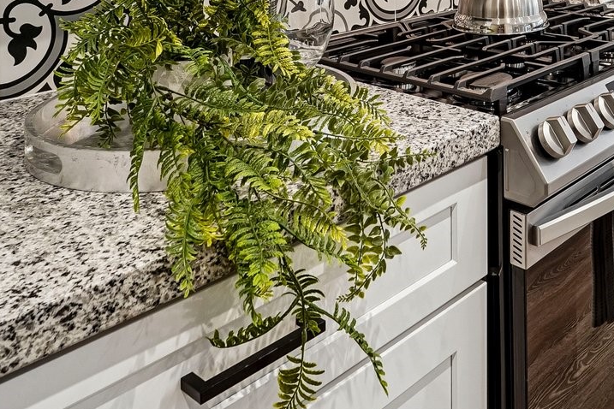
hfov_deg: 44.4
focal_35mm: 40
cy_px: -117
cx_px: 544
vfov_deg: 27.9
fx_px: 682
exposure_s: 1/15
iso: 500
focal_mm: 14
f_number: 8
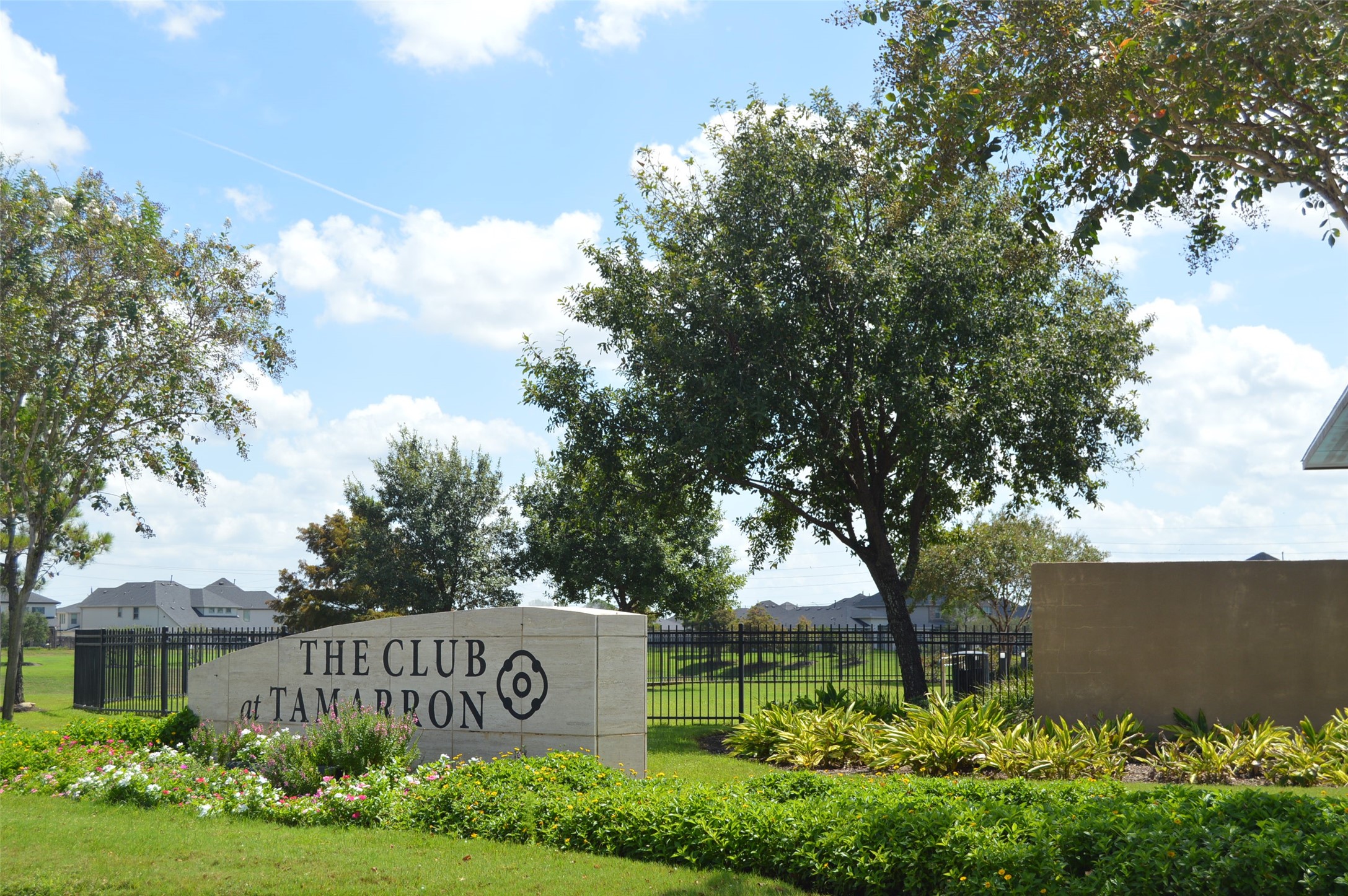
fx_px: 1908
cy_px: 448
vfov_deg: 26.4
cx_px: 674
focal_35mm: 51
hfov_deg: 38.9
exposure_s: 1/250
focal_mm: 34
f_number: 8
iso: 100
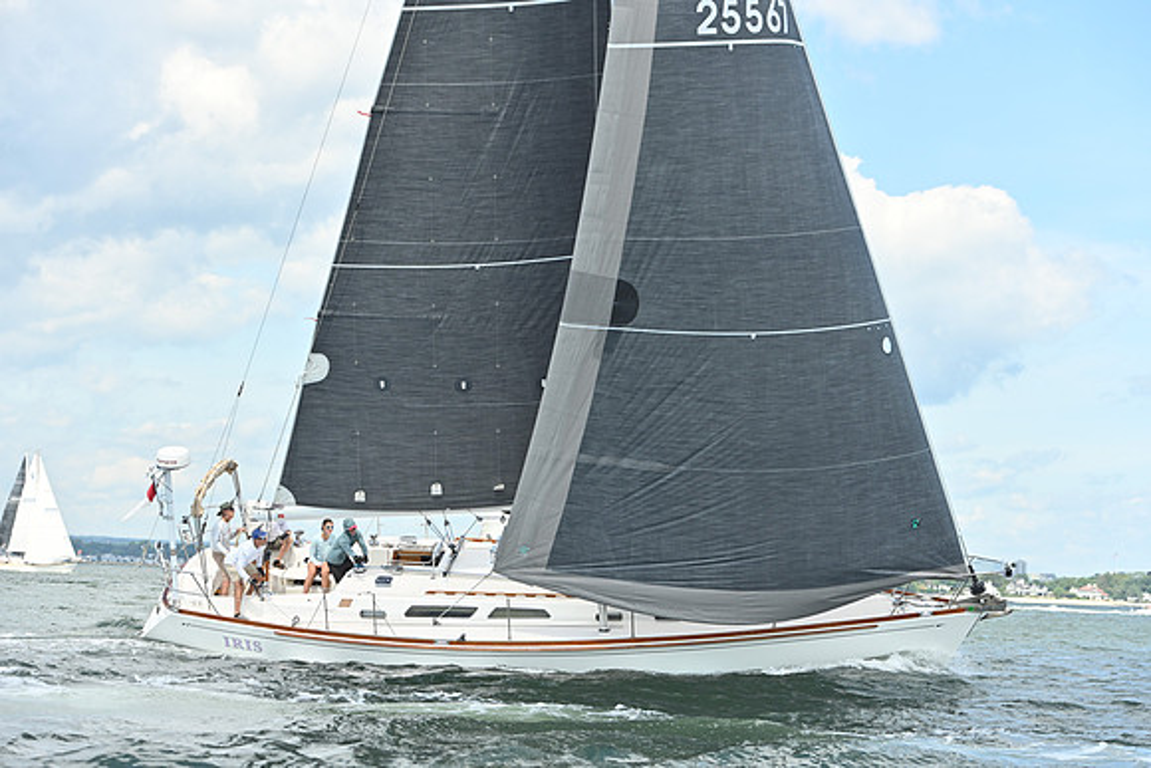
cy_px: 384
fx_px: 2718
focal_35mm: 85
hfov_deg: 23.9
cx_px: 576
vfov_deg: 16.1
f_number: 5
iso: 250
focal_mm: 85
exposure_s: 1/1000
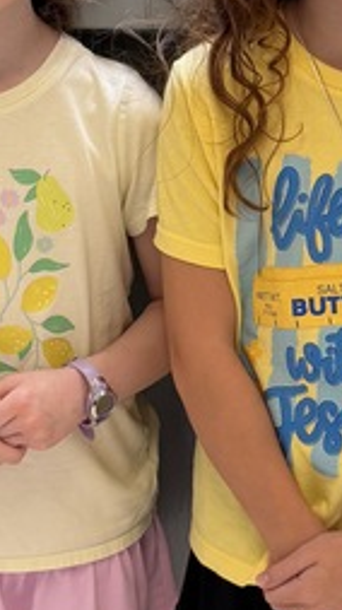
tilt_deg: -22.1
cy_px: 335
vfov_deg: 20.2
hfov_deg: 11.4
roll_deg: +0.6
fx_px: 1712
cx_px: 152
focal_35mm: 106
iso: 100
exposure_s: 1/120
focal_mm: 6.76
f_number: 1.78
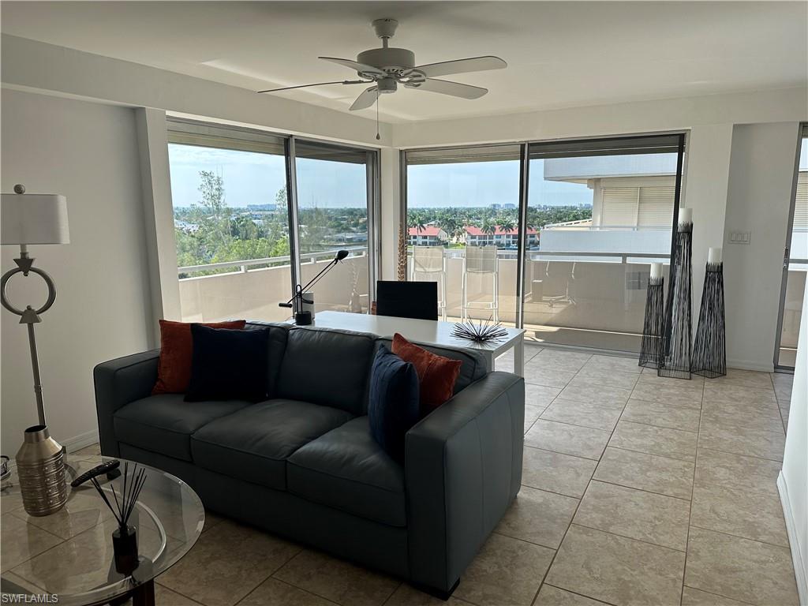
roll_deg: +0.1
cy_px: 303
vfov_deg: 56.8
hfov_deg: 71.6
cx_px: 404
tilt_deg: -8.7
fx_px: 560
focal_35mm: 24
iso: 80
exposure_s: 1/1198
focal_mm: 6.86
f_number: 1.78
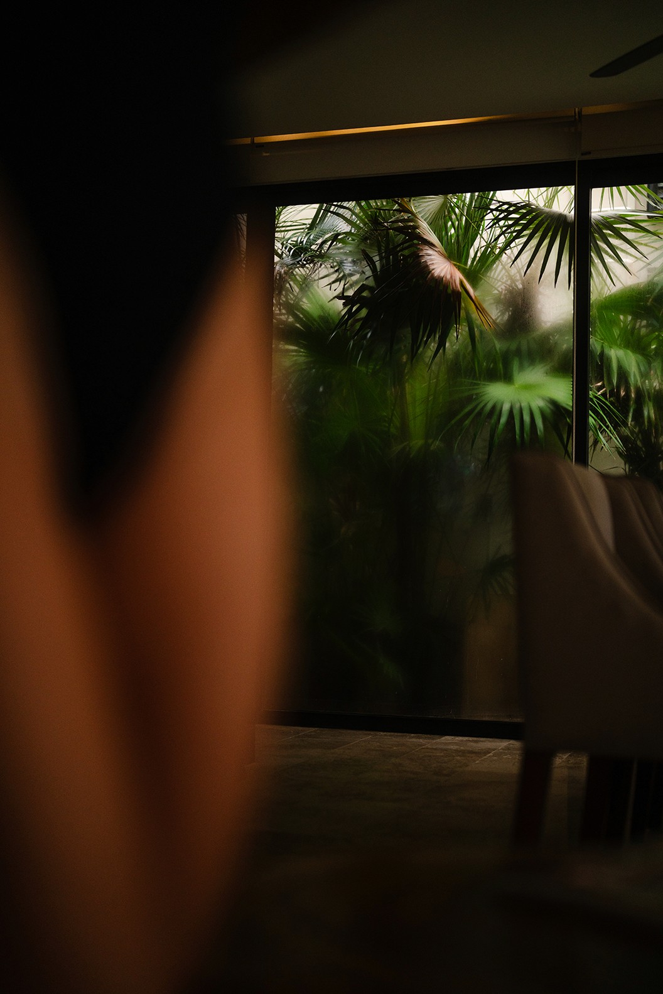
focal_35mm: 50
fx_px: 1381
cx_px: 332
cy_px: 497
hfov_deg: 27.0
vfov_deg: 39.6
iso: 1000
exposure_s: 1/60
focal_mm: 50
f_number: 1.2
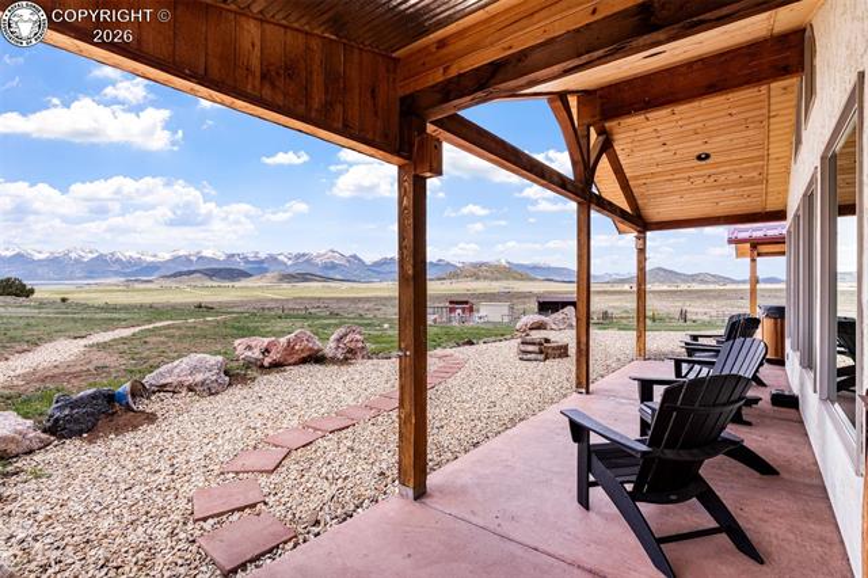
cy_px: 289
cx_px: 434
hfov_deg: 93.3
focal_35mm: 17
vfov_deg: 70.4
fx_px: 410
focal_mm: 17
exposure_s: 1/160
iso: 100
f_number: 10
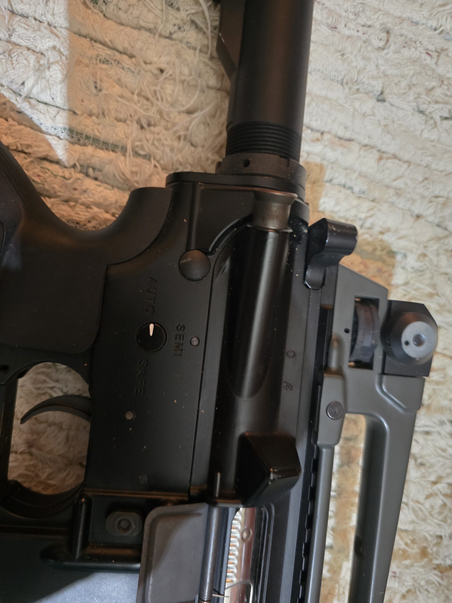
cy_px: 302
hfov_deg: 58.9
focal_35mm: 23
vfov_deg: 73.9
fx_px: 400
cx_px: 226
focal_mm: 6.3
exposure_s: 1/16.7
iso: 2000
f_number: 1.7
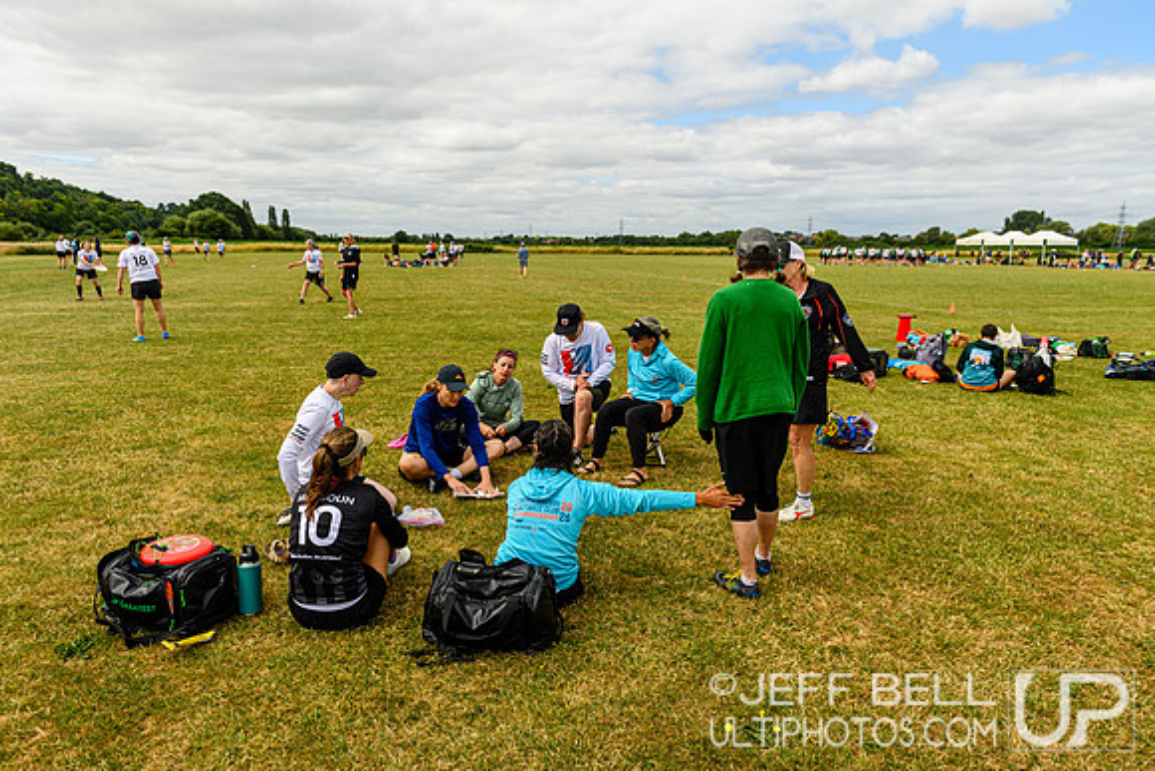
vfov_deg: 53.2
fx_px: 770
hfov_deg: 73.7
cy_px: 386
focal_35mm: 24
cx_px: 578
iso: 110
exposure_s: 1/800
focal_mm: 24
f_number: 5.6
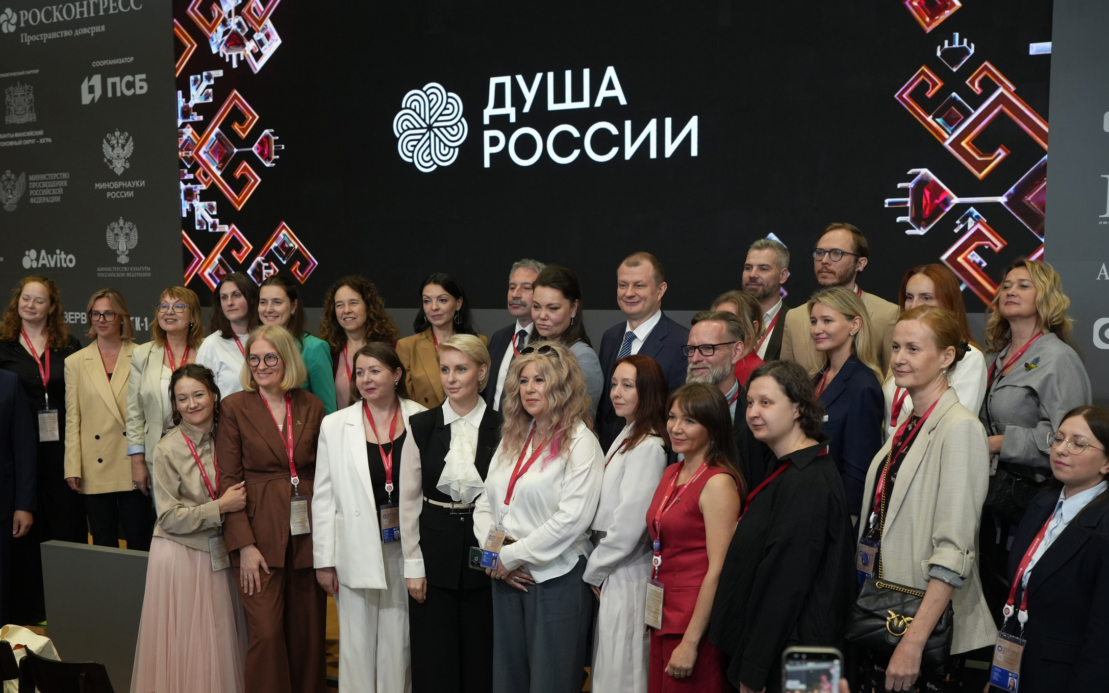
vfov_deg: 30.5
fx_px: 1269
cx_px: 485
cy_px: 416
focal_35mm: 42
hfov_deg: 47.1
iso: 1600
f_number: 3.5
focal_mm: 35
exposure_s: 1/250
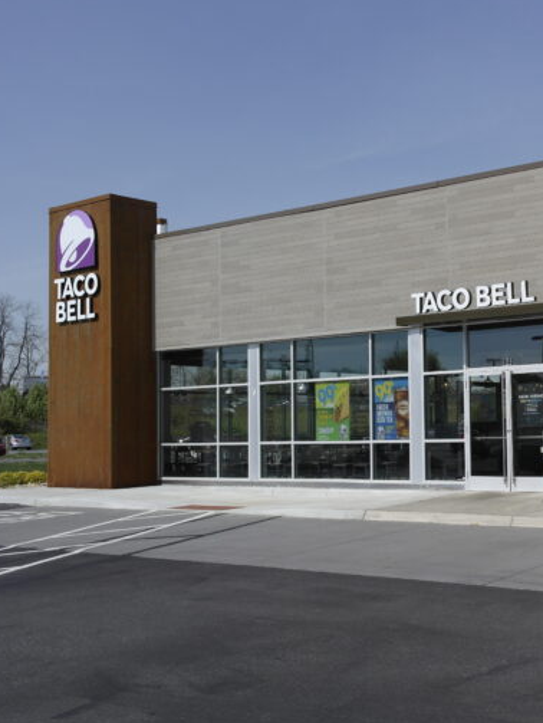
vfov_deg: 42.9
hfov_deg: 30.7
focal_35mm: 44
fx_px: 919
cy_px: 361
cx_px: 534
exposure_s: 1/400
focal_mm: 20
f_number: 8
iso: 100
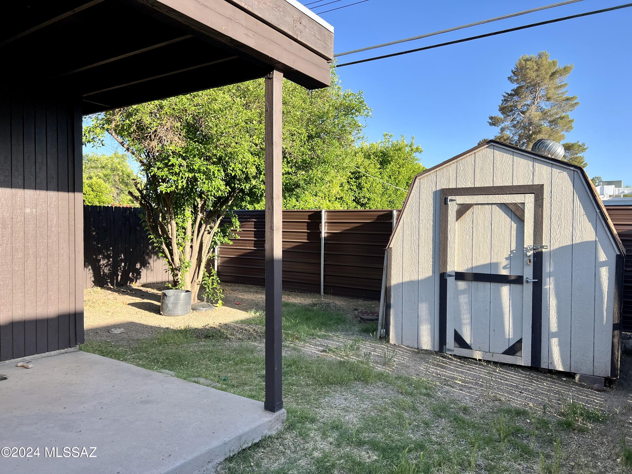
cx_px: 316
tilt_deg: -0.9
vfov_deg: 53.1
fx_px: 475
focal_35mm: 26
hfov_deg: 67.3
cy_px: 237
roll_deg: -0.3
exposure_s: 1/1252
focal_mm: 5.7
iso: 50
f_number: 1.5
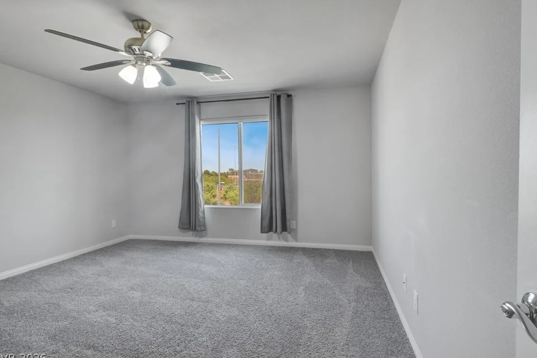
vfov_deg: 68.8
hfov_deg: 91.5
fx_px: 261
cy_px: 176
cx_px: 277
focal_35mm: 18
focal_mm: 11
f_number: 8
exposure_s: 1/60
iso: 400
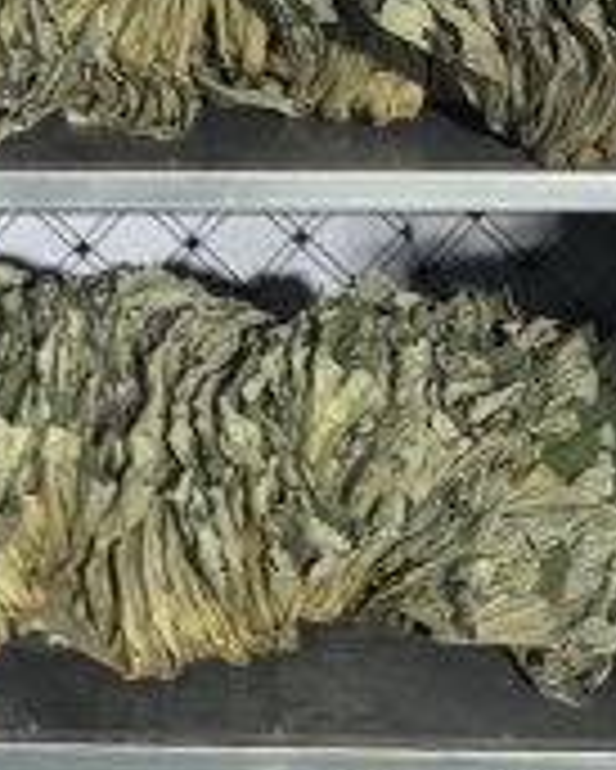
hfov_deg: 12.4
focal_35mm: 123
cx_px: 4
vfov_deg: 14.6
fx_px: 2801
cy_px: -365
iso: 500
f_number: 1.4
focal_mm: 5.75
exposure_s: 1/33.3
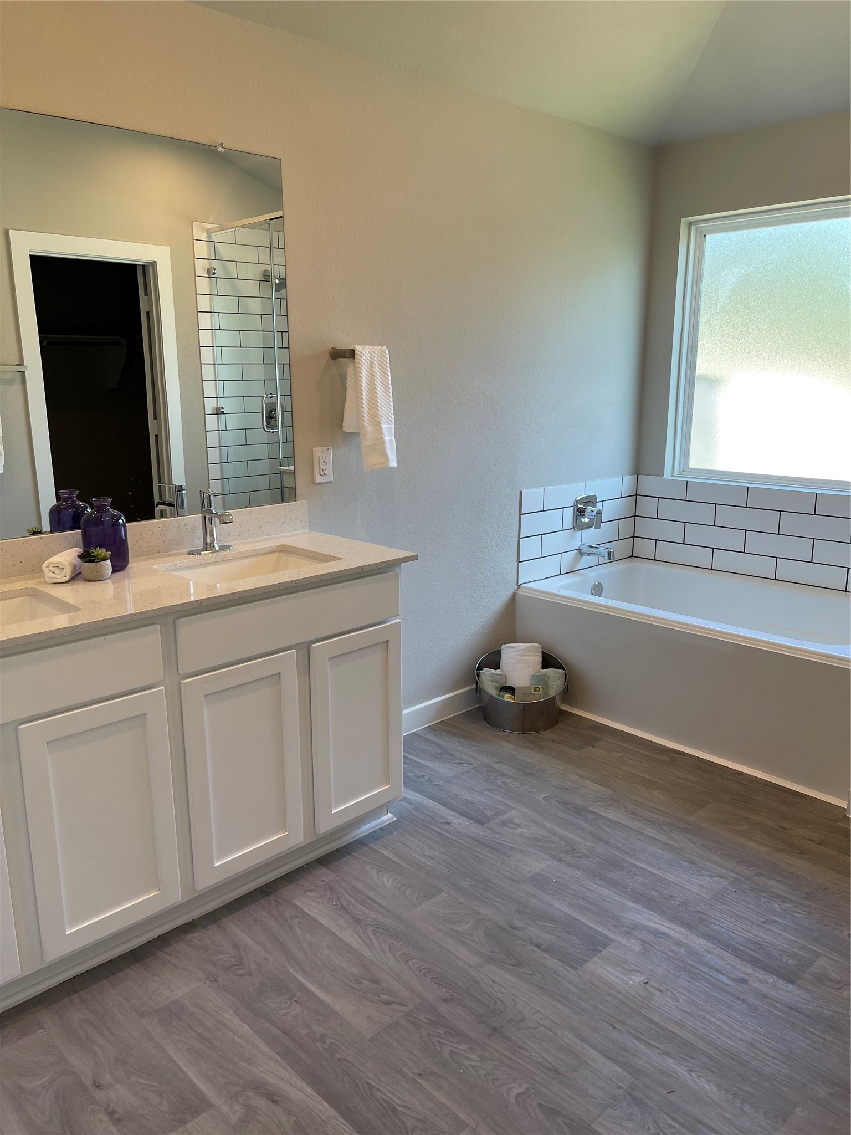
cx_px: 426
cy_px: 568
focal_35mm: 26
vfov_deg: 67.3
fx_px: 852
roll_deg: +0.3
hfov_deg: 53.1
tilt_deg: -12.8
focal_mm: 5.1
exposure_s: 1/120
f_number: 1.6
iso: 50
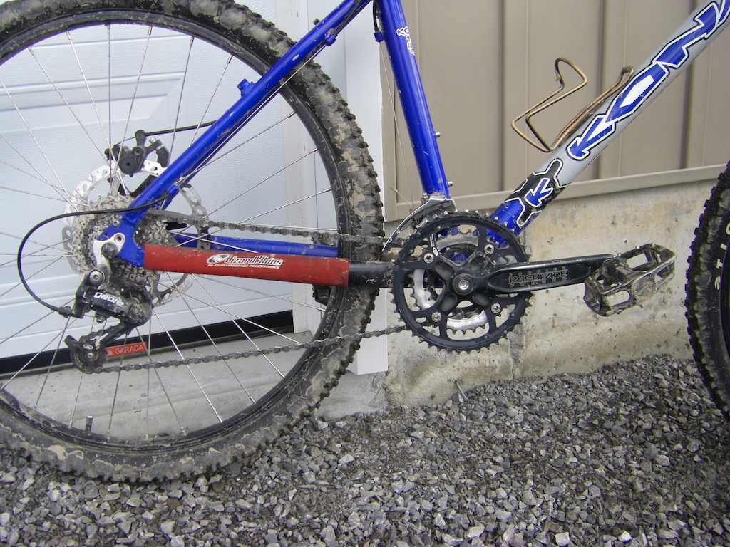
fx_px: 801
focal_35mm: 38
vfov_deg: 37.7
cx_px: 365
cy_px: 274
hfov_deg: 49.0
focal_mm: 6.3
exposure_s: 1/80
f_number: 3.5
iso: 64
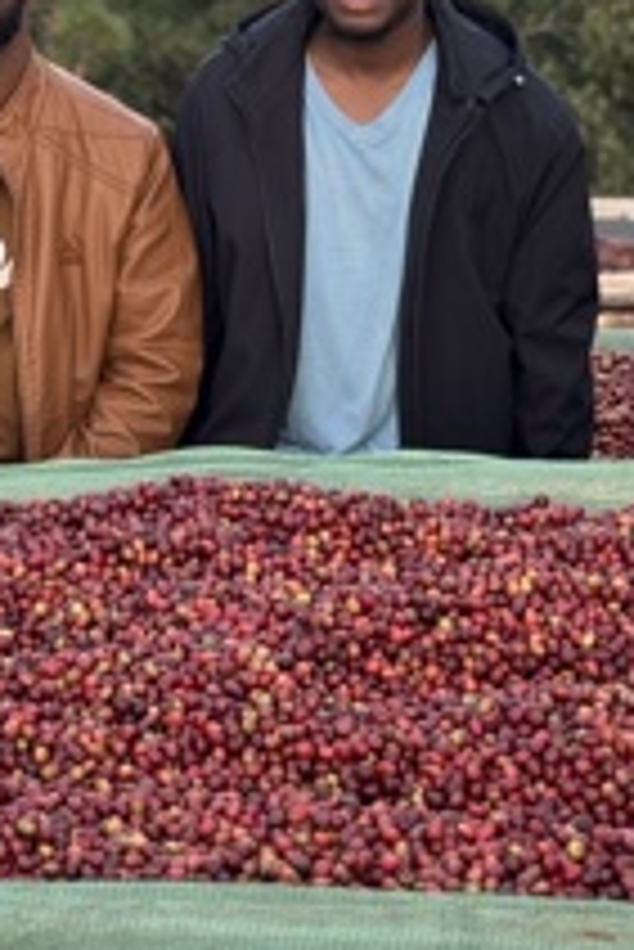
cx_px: -85
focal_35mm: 142
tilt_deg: -9.6
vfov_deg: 14.2
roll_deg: +0.9
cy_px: -18
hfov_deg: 9.6
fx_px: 3745
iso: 100
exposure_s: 1/78
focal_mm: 6.76
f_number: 1.78
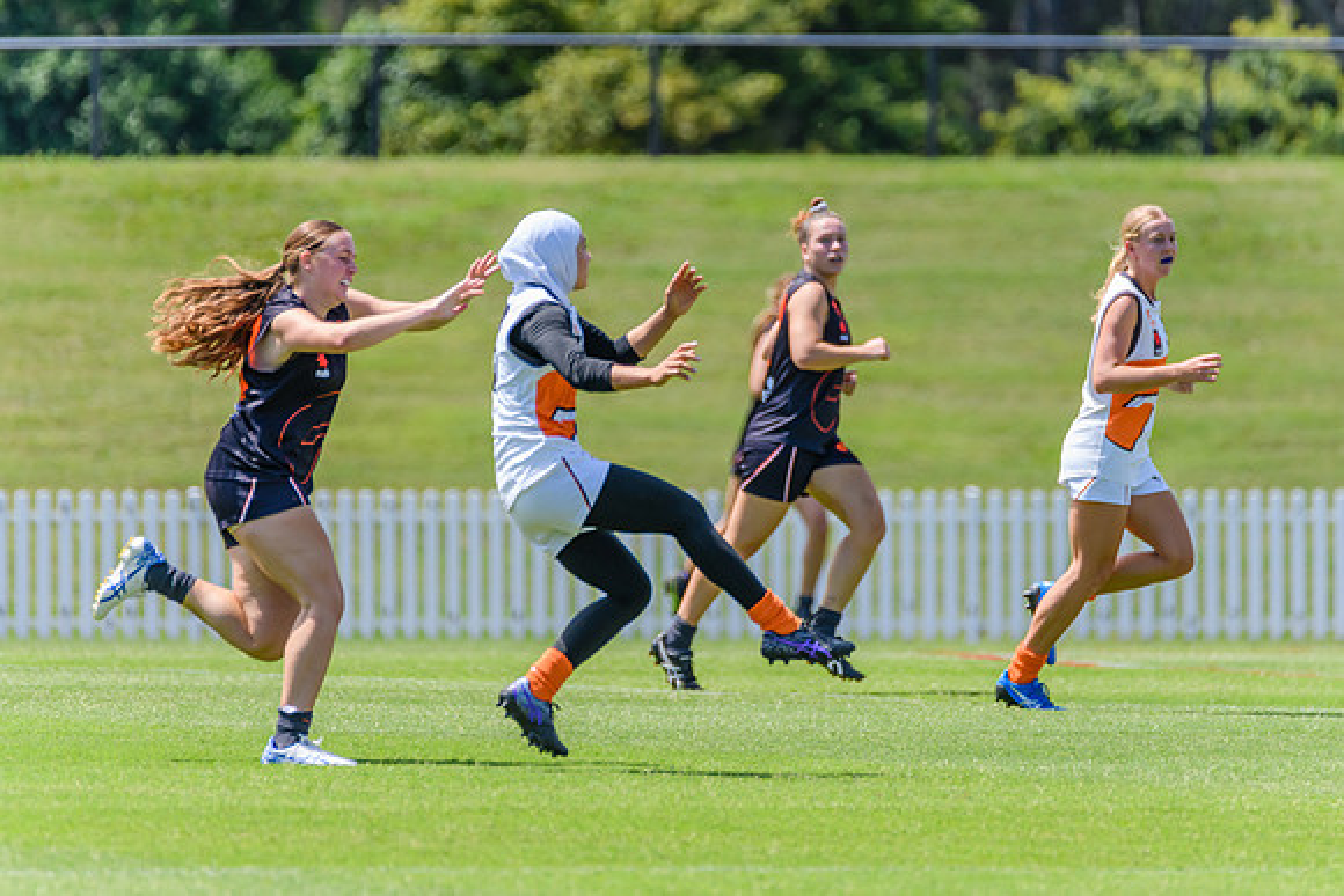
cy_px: 416
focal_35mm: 635
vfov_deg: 2.2
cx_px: 699
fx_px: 23715
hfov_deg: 3.2
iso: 800
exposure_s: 1/1600
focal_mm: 550
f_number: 7.1
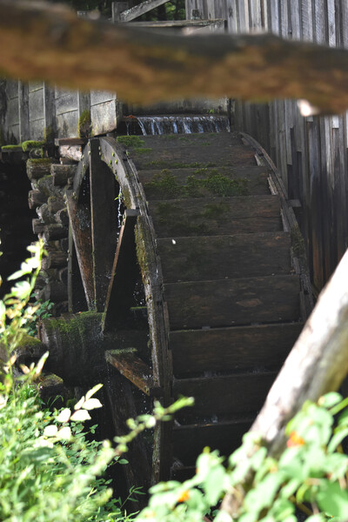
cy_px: 261
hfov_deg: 16.6
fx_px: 1196
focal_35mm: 82
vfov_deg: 24.6
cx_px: 174
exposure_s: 1/500
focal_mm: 55
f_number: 4.5
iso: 800
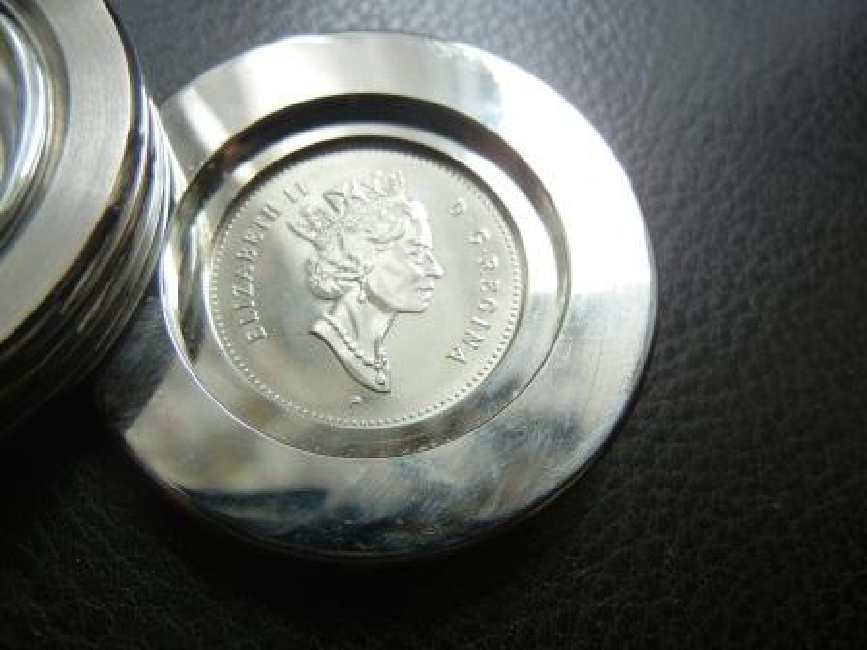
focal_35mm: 34
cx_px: 434
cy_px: 325
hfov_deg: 54.0
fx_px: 852
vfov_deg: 41.8
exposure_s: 1/127
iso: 160
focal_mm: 6.2
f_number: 3.6
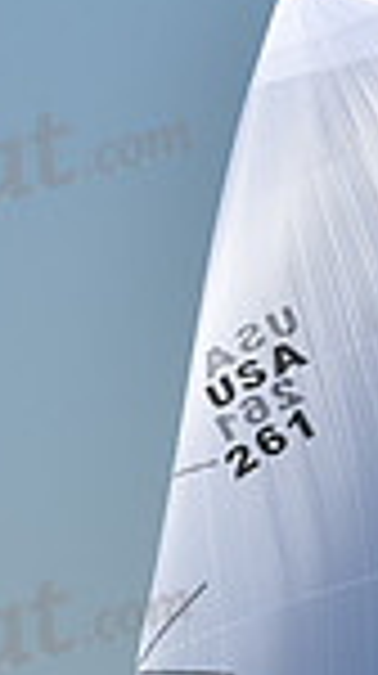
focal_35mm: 548
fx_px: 9798
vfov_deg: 3.9
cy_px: 374
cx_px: 425
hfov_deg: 2.2
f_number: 9
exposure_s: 1/1250
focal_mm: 135
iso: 250
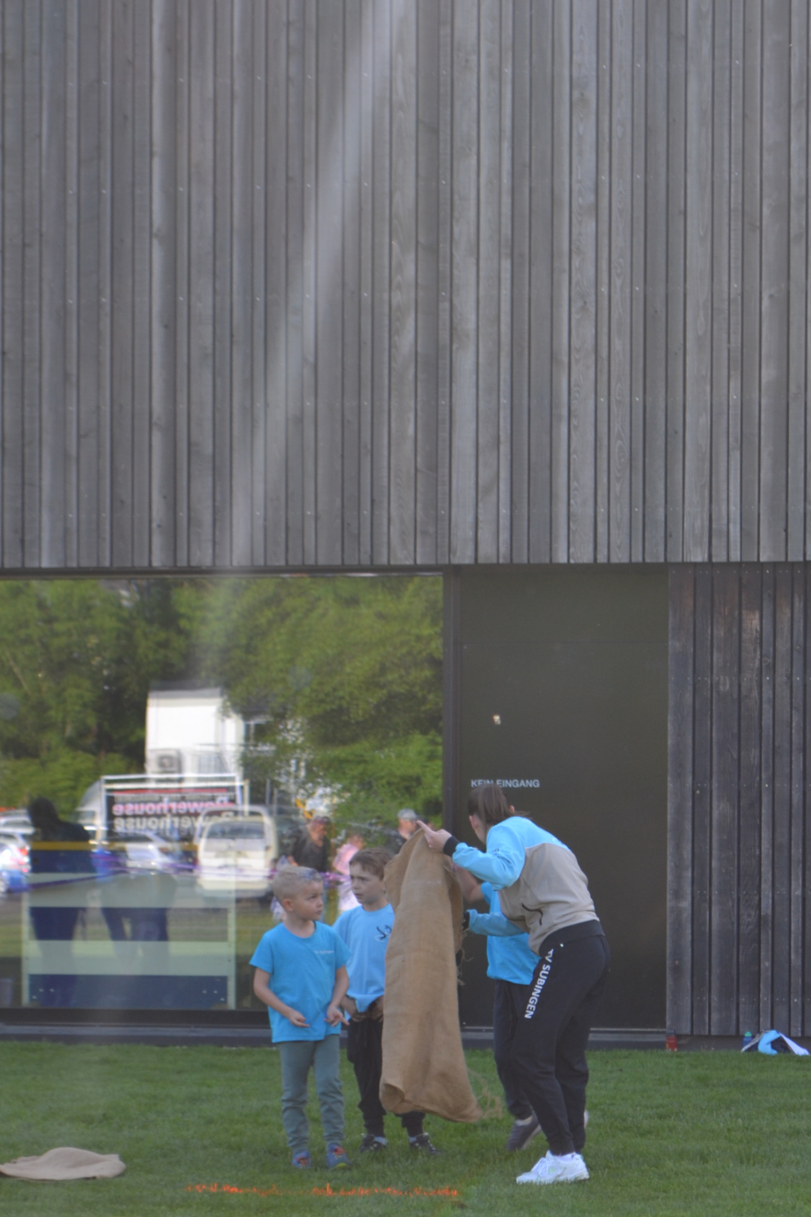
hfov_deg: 10.7
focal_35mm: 128
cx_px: 527
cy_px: 854
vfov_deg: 16.0
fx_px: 4319
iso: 125
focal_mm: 55
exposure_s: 1/125
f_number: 5.6
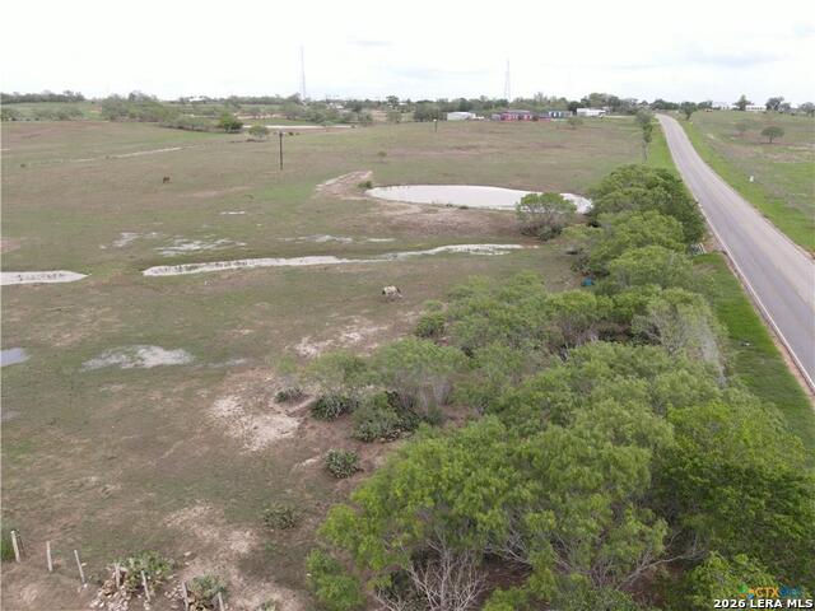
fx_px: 565
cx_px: 408
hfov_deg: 71.6
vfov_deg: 56.8
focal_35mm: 24
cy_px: 306
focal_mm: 4.5
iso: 100
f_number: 2.8
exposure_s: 1/200
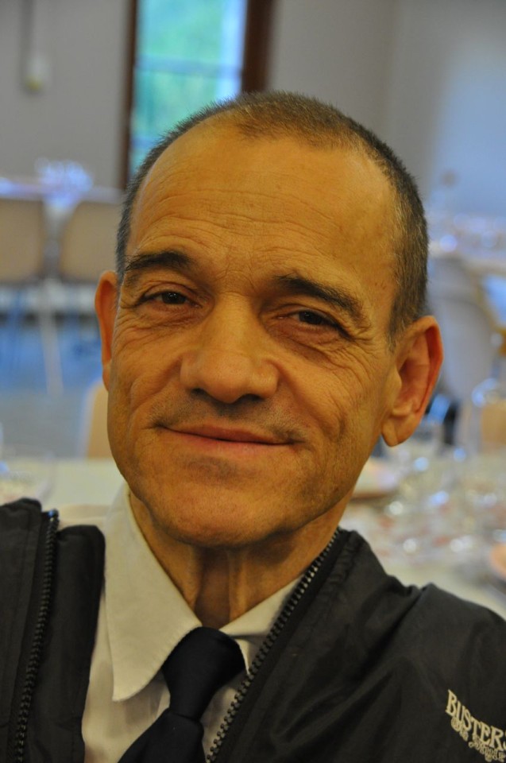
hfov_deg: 15.1
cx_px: 253
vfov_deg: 22.7
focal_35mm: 90
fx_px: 1904
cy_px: 382
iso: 1600
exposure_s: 1/60
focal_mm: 60
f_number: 5
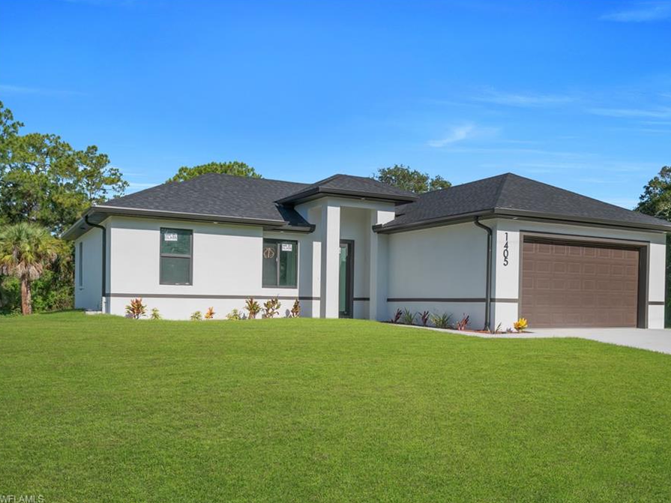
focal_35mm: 33
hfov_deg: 55.2
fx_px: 640
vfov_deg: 42.9
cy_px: 250
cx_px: 376
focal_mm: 20
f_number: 8
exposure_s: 1/400
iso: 100
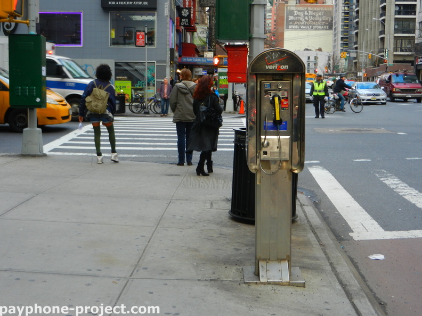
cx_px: 211
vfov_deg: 27.5
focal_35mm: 53
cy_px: 158
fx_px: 646
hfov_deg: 36.2
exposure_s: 1/80
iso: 160
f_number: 4.4
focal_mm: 9.4
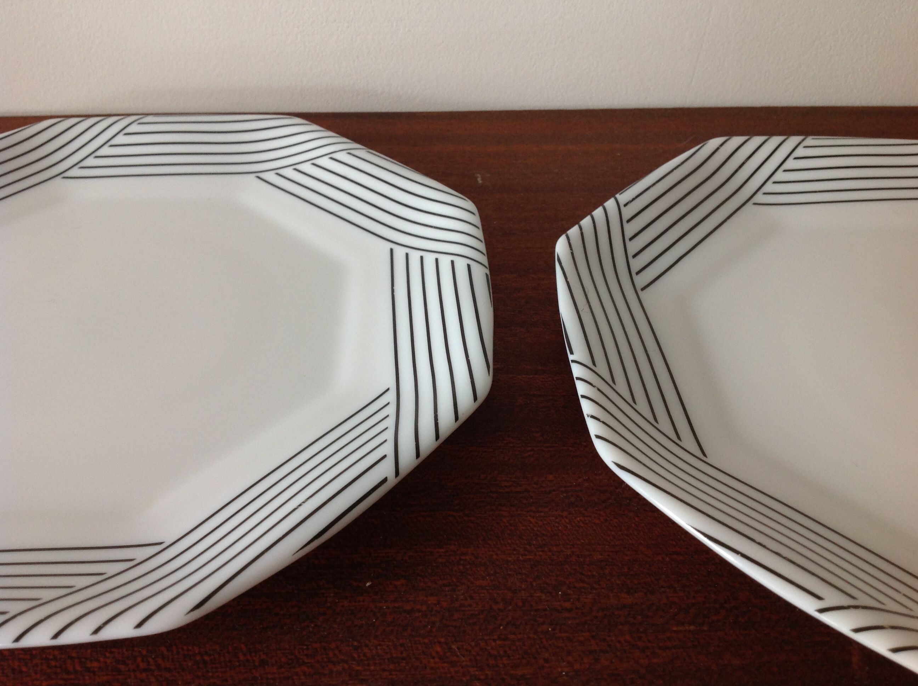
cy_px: 343
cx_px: 459
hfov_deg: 52.7
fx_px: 927
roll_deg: -1.5
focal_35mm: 35
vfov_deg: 40.6
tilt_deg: -38.5
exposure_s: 1/15
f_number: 2.4
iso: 64
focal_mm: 4.28
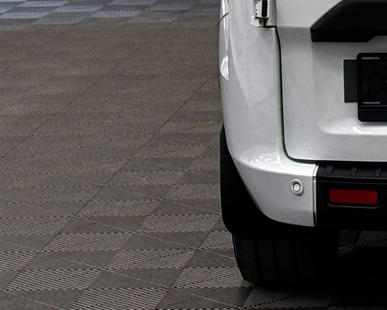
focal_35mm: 219
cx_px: 626
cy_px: -184
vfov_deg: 6.9
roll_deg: +0.3
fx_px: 2509
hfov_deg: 8.6
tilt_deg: -3.9
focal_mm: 5.96
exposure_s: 1/100
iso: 50
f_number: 1.6
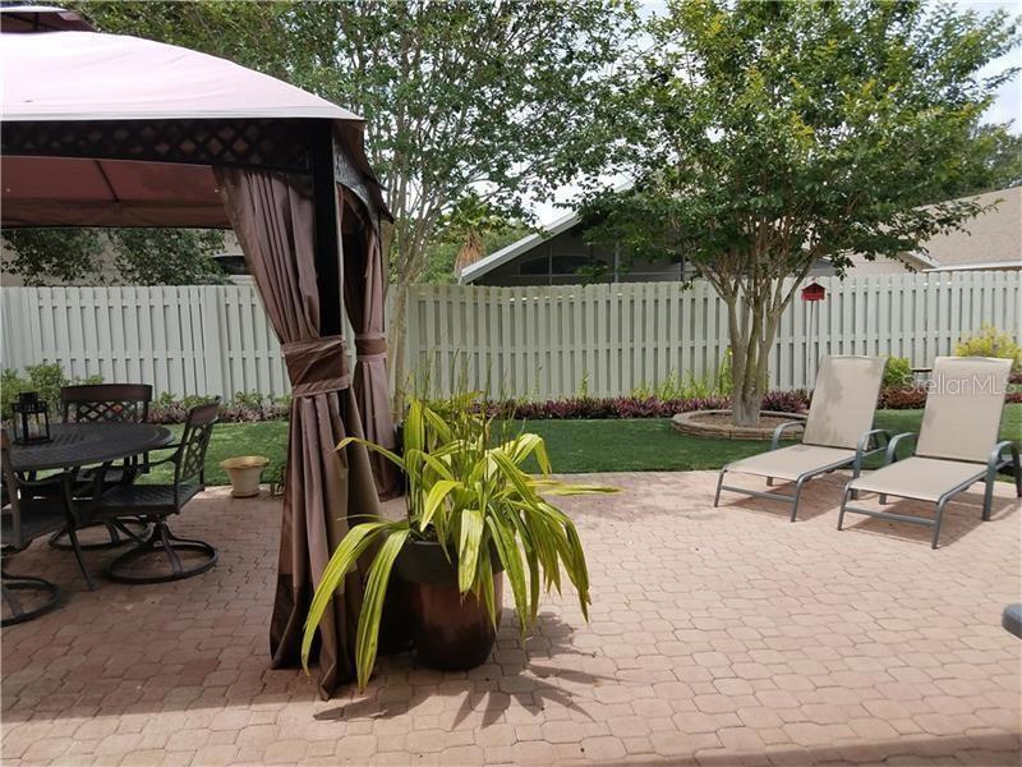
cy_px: 384
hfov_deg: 67.3
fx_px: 768
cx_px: 511
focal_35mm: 26
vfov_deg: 53.1
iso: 40
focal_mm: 4.2
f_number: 1.7
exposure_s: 1/1584
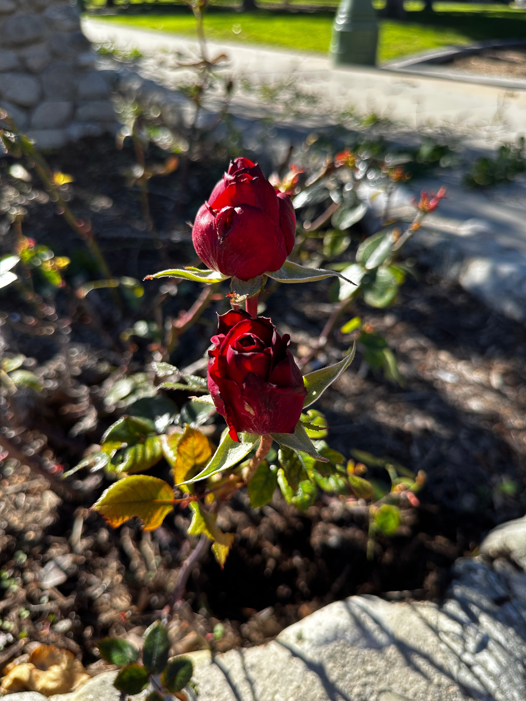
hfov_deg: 56.8
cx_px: 263
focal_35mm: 24
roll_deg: +0.9
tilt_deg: -34.8
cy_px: 350
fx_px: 486
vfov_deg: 71.6
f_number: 1.78
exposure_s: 1/1040
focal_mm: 6.86
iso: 80
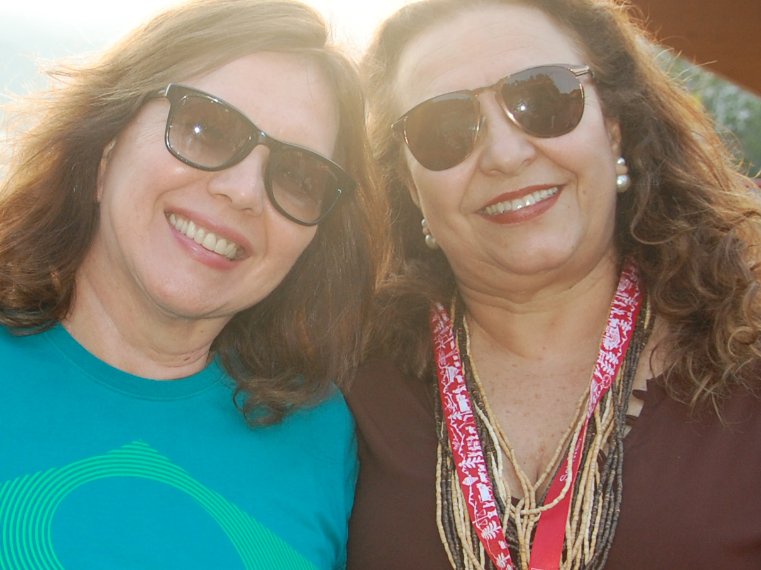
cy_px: 253
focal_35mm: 86
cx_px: 199
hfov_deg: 22.6
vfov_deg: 17.2
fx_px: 1890
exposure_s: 1/125
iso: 400
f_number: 4
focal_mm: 24
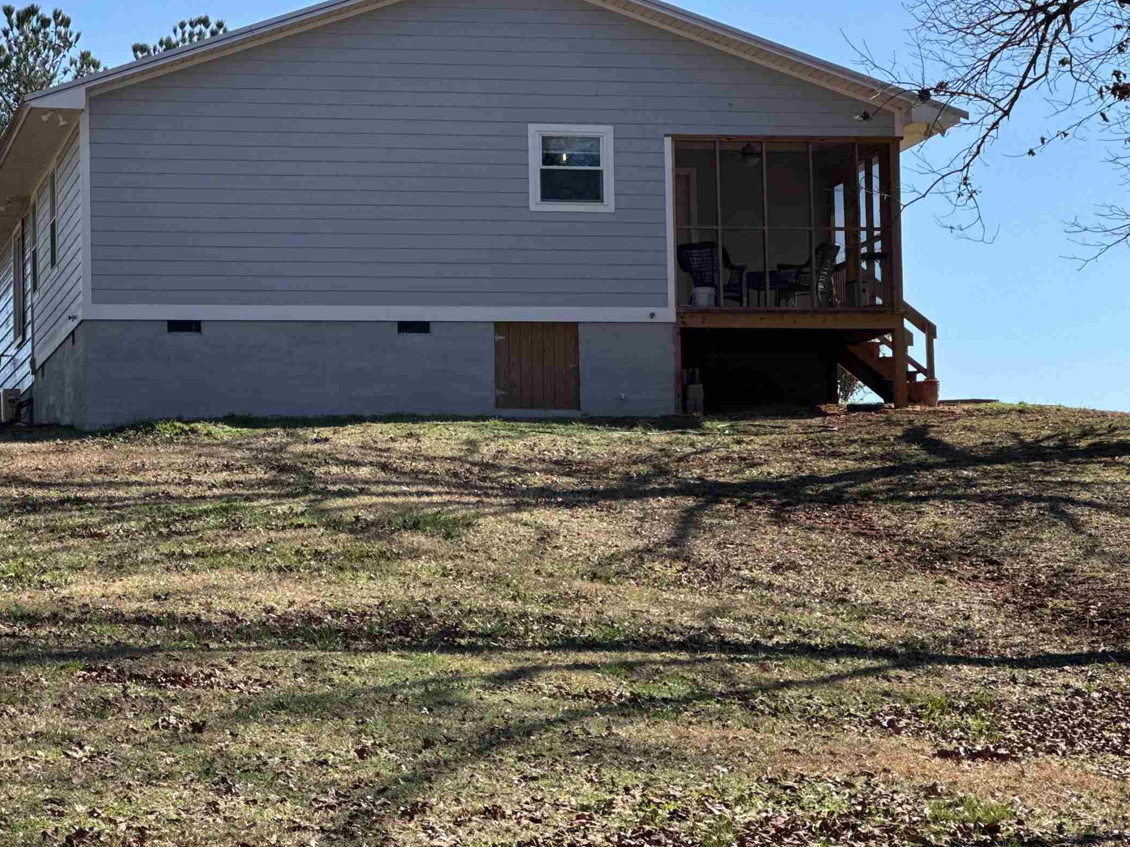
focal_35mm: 113
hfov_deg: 17.4
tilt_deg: +4.1
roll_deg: +0.9
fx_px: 3689
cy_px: 513
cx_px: 555
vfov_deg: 13.1
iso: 25
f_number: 2.8
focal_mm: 9
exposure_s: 1/501
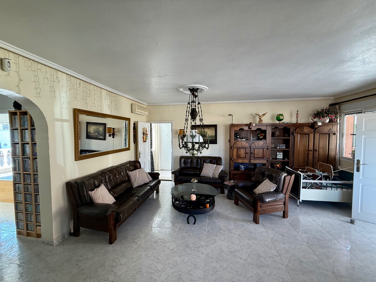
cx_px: 188
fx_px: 152
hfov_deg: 102.1
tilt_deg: -2.2
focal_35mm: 14
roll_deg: +0.3
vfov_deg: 85.7
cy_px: 141
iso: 100
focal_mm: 2.22
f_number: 2.2
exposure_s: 1/100
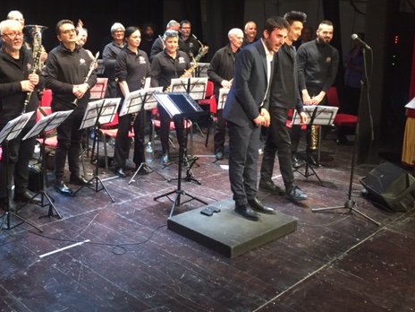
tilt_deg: -8.5
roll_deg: -0.4
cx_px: 150
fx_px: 480
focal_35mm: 40
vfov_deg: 35.7
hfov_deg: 46.3
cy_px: 111
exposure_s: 1/33
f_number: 2.2
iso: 250
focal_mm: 4.15
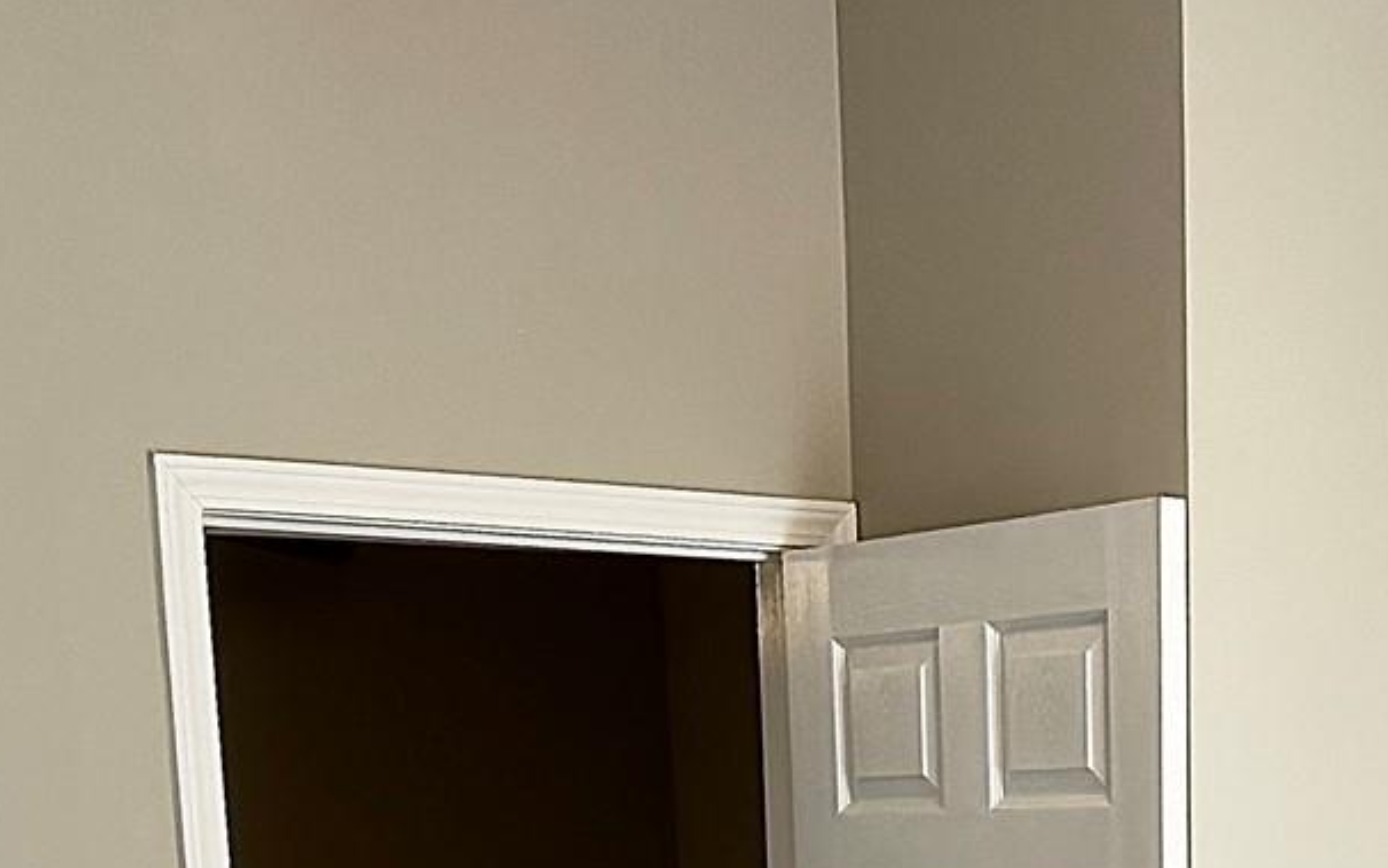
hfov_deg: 23.6
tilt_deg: -14.0
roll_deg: +0.5
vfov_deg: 13.2
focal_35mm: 86
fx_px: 3254
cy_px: 1702
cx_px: 1177
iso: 160
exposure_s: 1/121
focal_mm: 6.86
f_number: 1.78
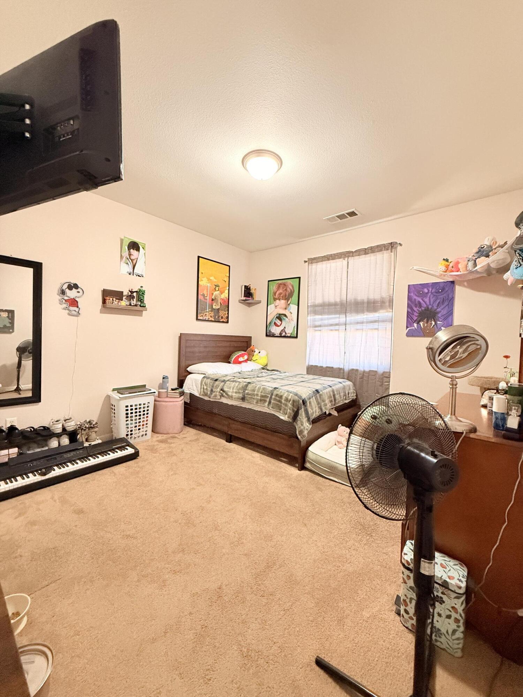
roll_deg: -0.6
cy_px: 348
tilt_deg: -0.7
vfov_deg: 102.1
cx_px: 262
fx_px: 282
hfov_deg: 85.7
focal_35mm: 14
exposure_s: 1/60
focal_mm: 2.22
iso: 640
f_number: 2.2
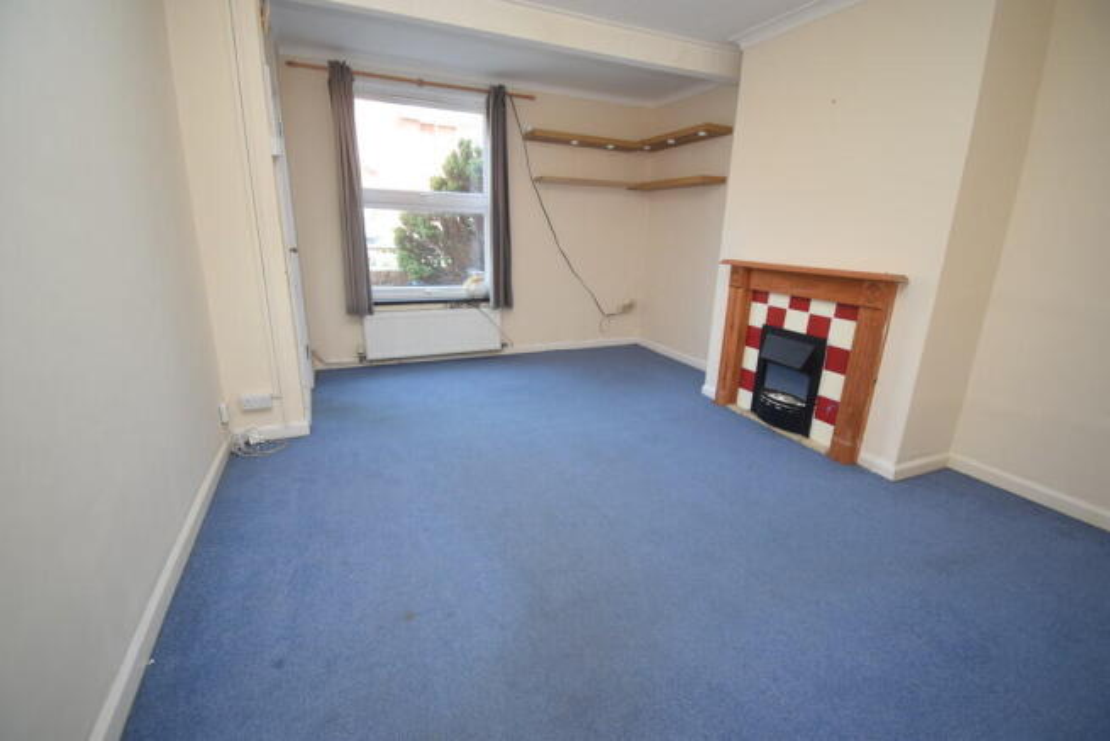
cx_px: 555
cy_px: 370
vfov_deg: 77.4
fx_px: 463
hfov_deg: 100.4
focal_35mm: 15
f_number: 4.5
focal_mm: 10
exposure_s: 1/60
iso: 450
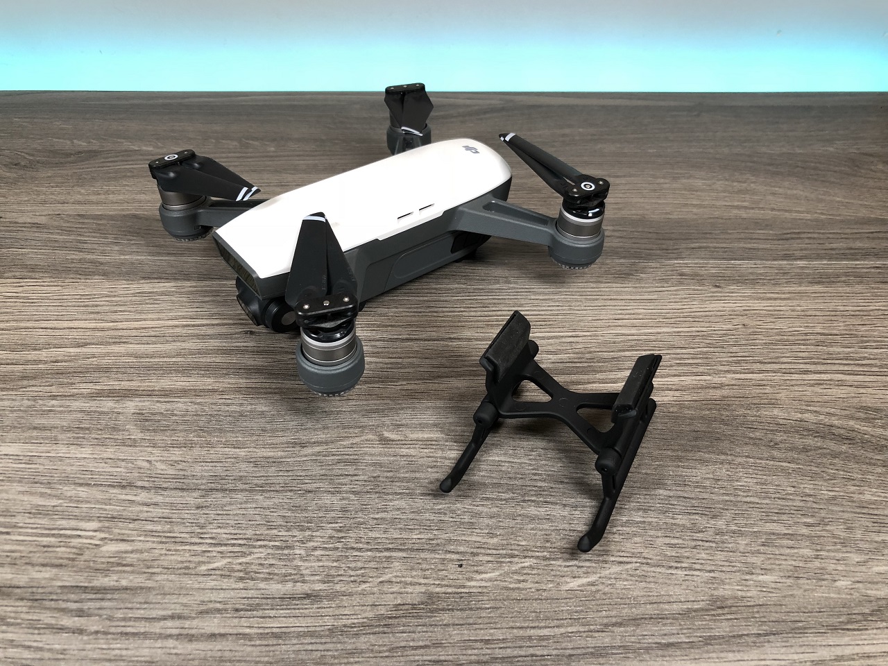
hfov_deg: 63.4
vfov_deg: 49.7
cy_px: 333
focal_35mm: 28
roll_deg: -0.4
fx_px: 718
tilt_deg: -41.1
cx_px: 444
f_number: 1.8
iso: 25
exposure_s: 1/30
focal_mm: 3.99
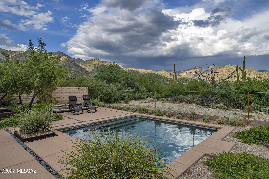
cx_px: 134
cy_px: 90
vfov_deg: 59.5
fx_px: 157
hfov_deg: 81.2
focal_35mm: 21
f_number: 9
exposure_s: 1/160
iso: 100
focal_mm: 21
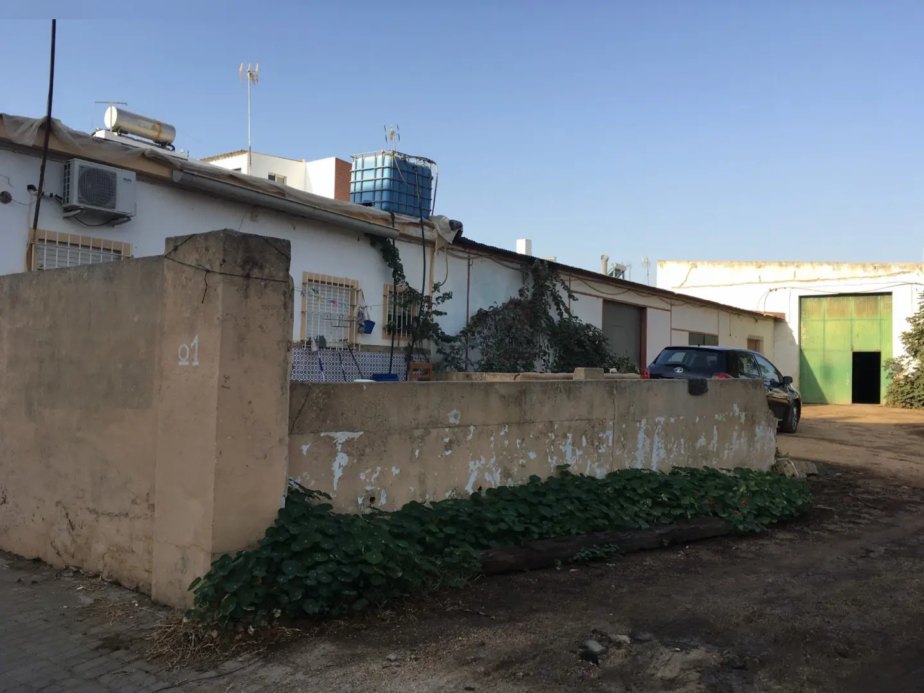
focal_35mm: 29
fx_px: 774
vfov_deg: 48.2
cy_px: 346
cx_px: 462
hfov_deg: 61.7
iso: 25
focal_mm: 4.15
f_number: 2.2
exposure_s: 1/693
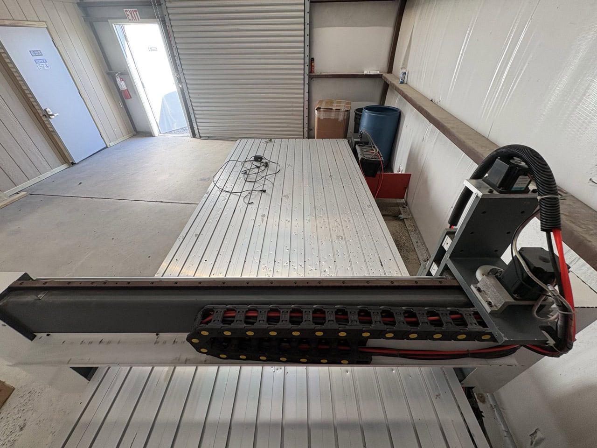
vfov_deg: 85.7
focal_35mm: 14
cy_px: 224
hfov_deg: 102.1
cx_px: 298
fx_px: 241
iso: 125
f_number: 2.2
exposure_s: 1/120
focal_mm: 2.2
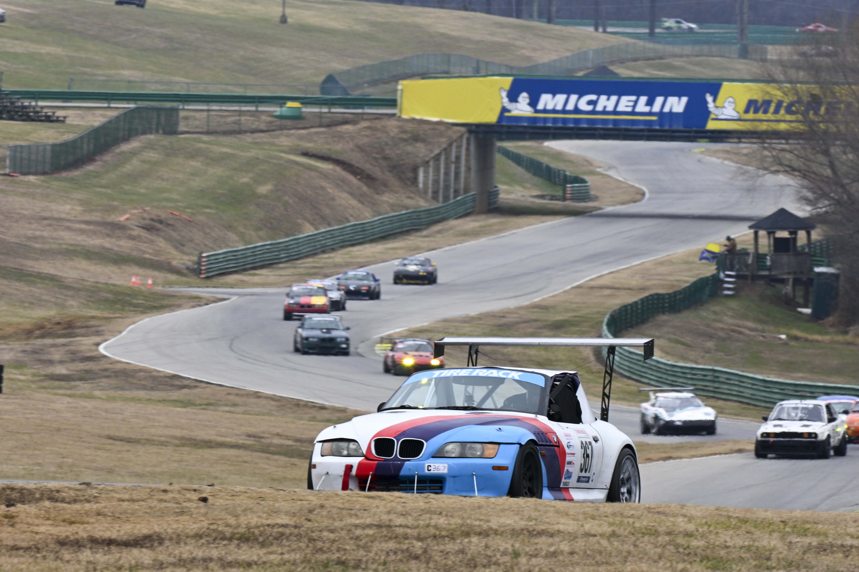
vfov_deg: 2.6
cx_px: 430
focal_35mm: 525
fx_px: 12523
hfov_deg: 3.9
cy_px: 286
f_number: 16
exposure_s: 1/160
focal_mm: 350
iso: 500
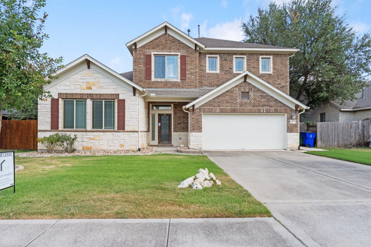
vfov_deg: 57.1
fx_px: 227
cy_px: 124
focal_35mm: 22
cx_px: 186
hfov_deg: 78.5
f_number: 7.1
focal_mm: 14.7
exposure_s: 1/200
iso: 500
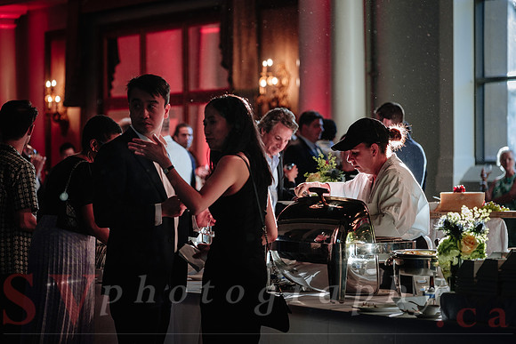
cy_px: 172
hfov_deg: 14.0
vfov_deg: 9.3
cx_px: 258
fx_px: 2107
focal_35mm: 147
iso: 400
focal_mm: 98.2
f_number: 2.8
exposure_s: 1/100
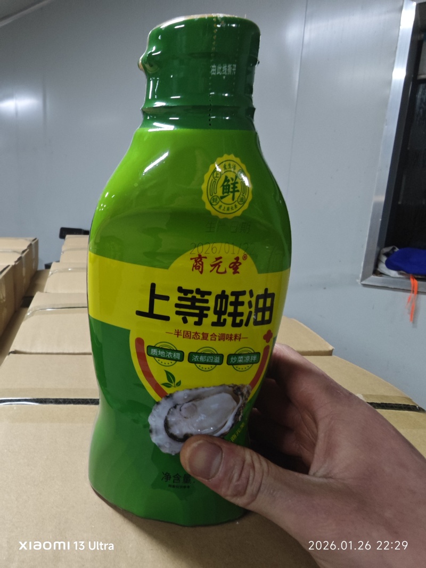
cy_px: 284
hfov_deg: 58.9
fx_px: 377
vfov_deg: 73.9
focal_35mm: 23
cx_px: 213
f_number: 1.8
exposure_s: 1/33.3
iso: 320
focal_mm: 2.03
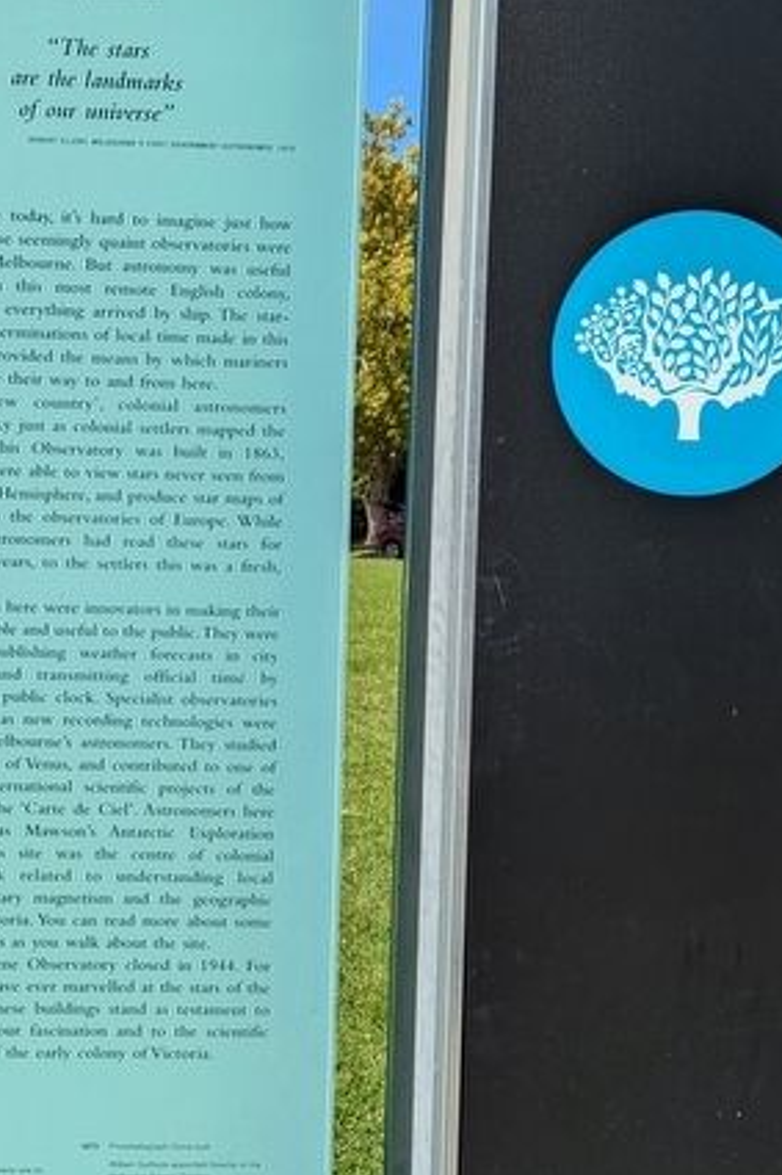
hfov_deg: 26.5
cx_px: 65
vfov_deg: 40.4
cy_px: 589
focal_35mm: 49
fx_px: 1598
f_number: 1.89
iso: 43
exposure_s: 1/1919
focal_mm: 5.43
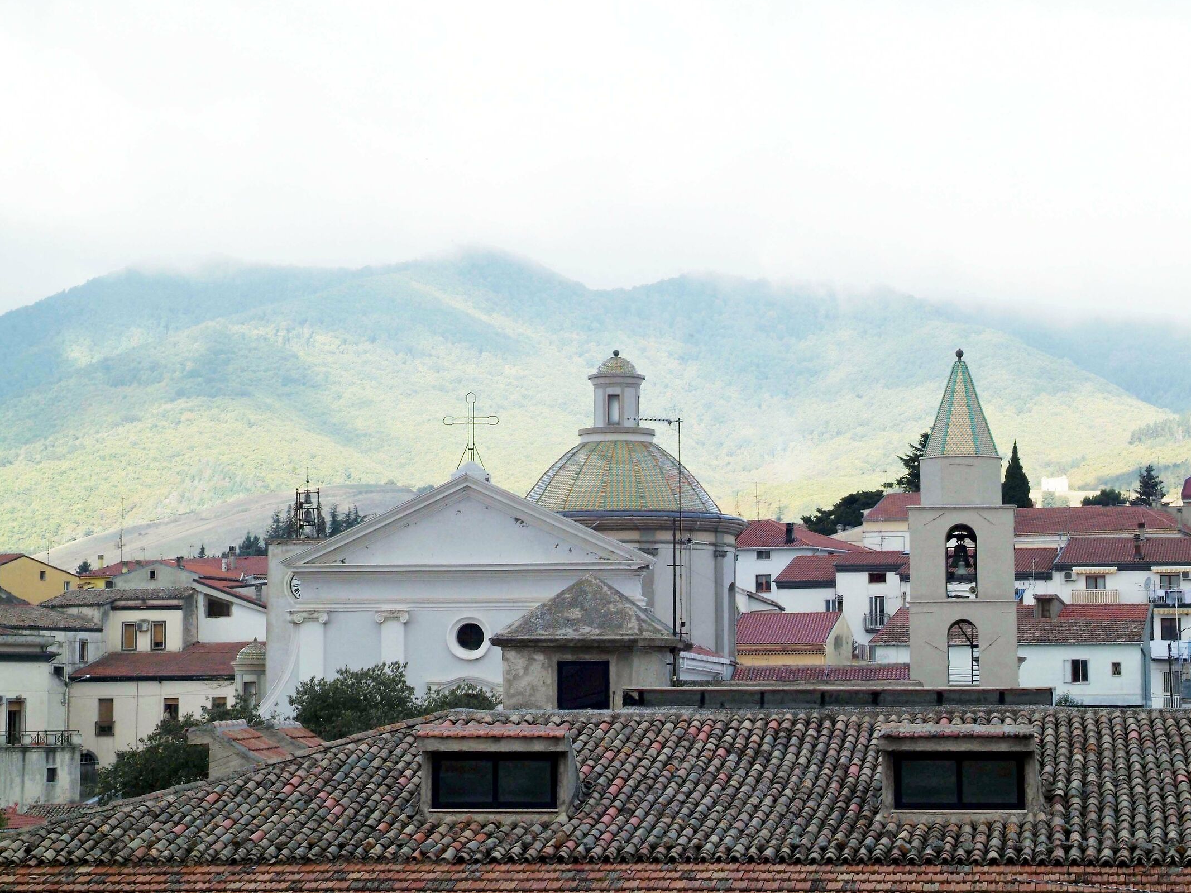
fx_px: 3130
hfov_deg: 21.5
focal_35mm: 91
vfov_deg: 16.2
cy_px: 445
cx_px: 634
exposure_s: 1/125
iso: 400
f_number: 11
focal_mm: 56
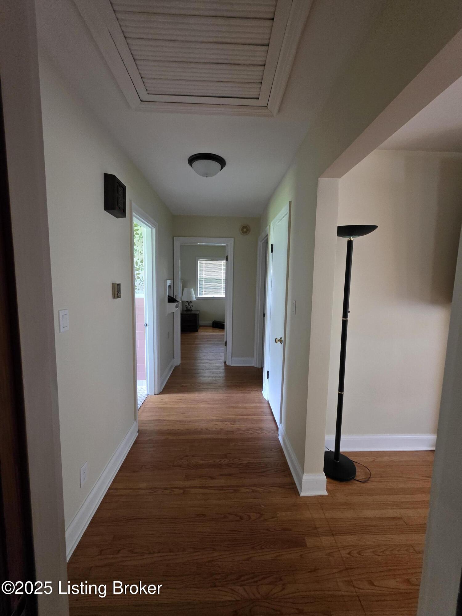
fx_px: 231
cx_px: 231
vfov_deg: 106.2
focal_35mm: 13
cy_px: 308
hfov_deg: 89.9
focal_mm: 2.2
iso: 1000
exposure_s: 1/60
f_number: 1.9
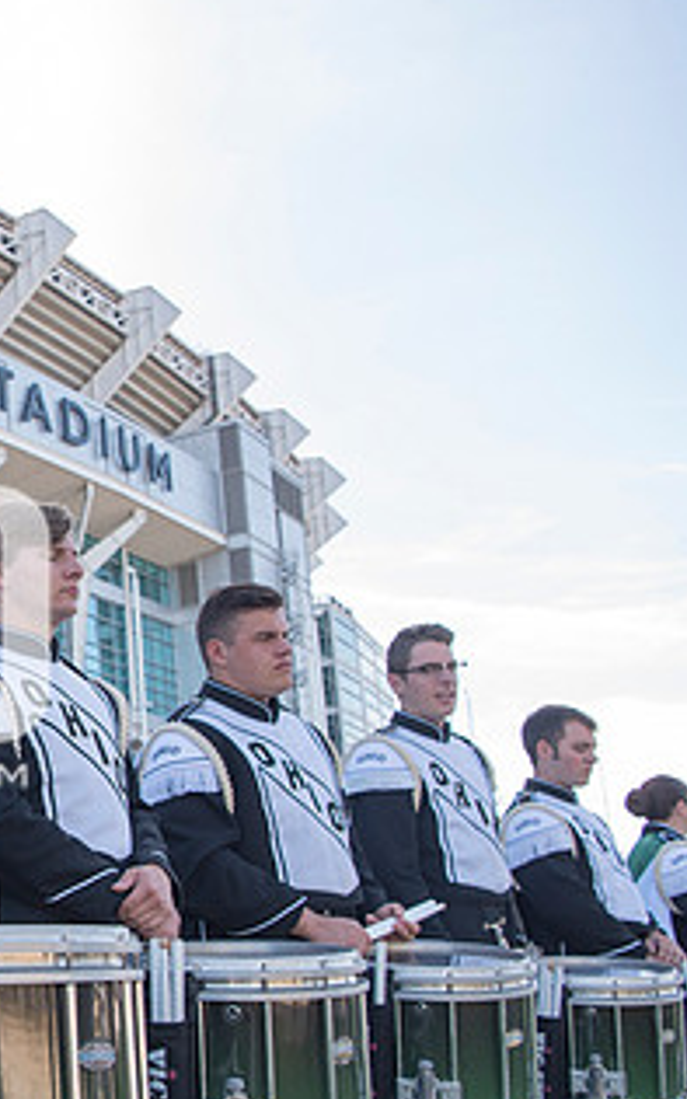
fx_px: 1347
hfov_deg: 24.8
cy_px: 651
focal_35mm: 45
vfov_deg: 44.2
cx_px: -213
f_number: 5
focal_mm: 24
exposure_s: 1/640
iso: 400
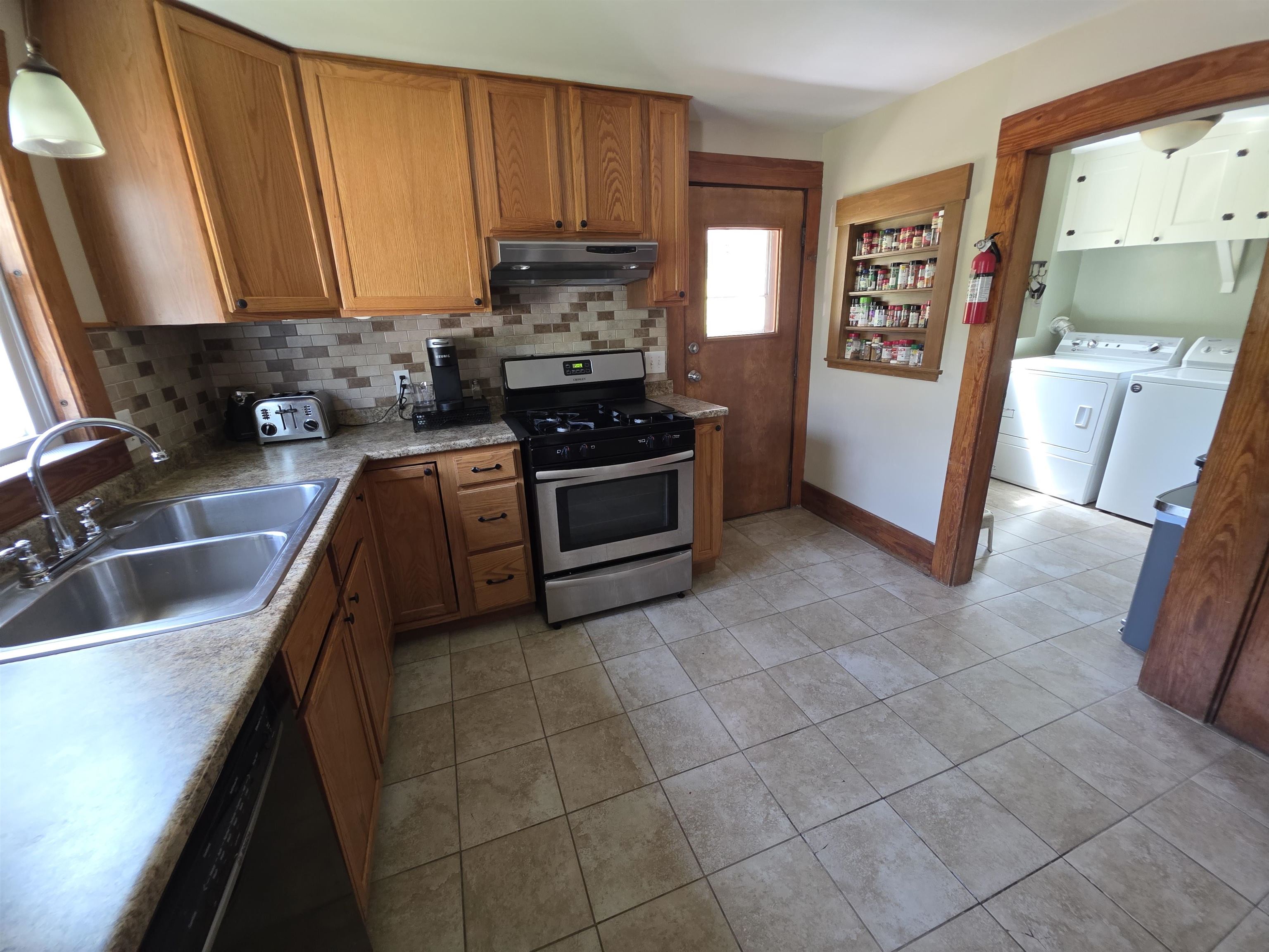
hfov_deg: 106.2
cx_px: 634
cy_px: 476
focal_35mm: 13
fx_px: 477
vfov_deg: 89.9
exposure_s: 1/60
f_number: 1.9
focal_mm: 2.2
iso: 200
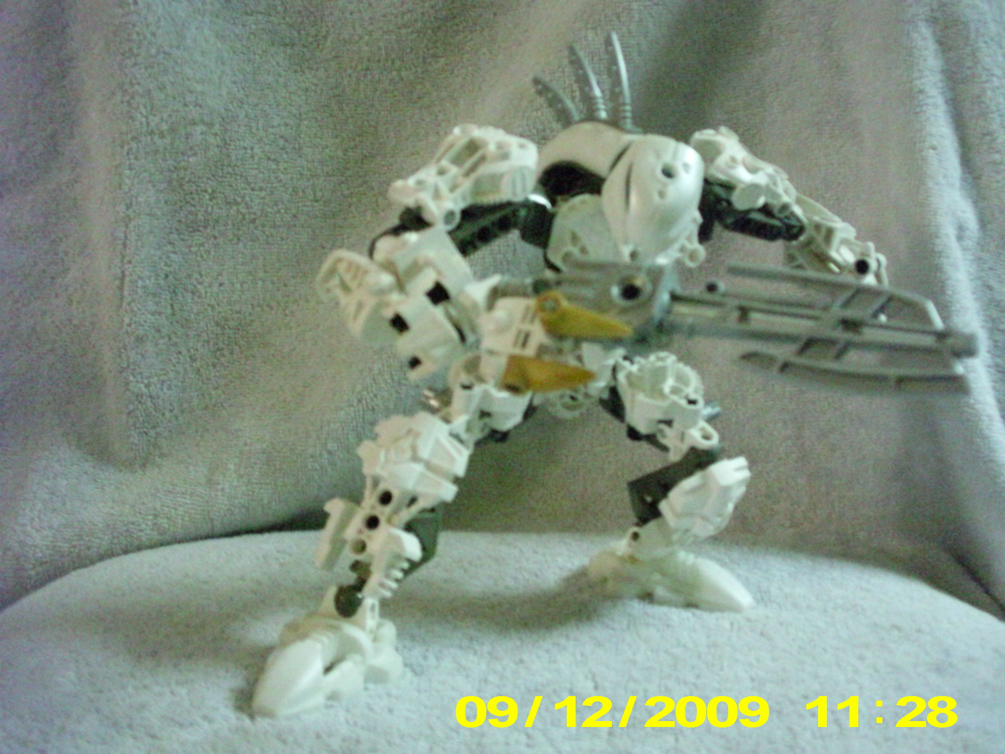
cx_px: 502
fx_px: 1103
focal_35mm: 38
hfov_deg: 49.0
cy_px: 377
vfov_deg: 37.7
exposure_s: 1/24
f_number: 3.1
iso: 1600
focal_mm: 6.3
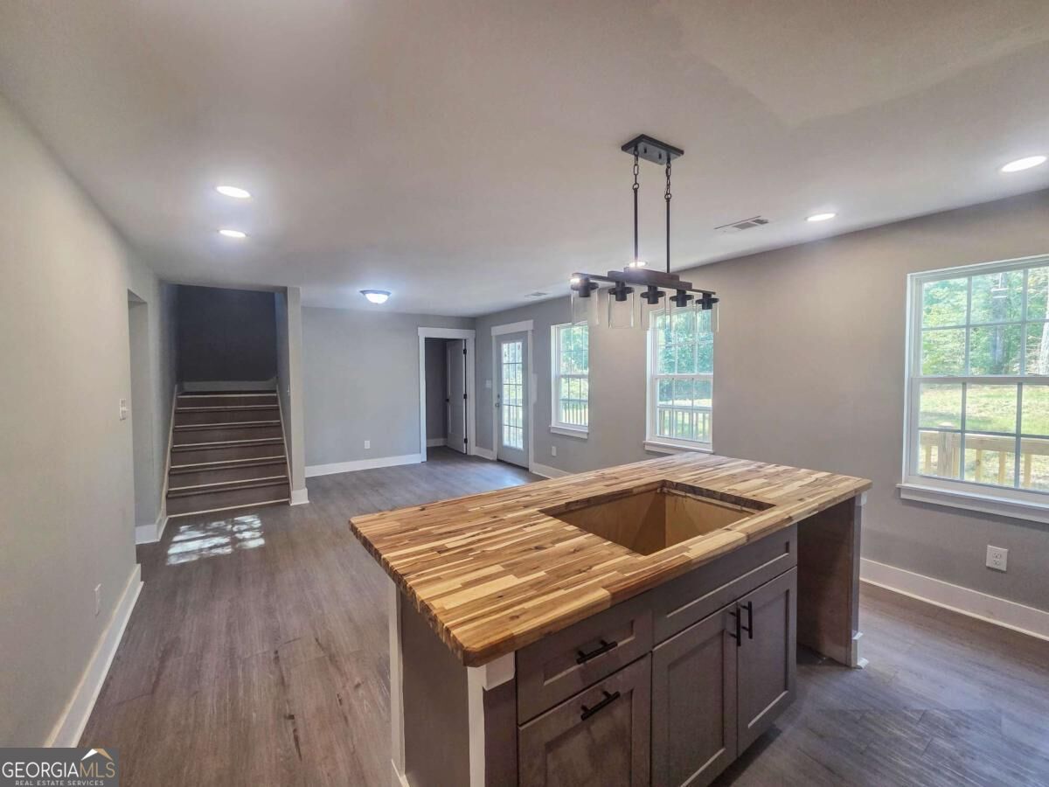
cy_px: 394
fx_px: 394
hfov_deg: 106.2
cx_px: 524
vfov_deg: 89.9
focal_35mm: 13
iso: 200
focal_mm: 2.2
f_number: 2.2
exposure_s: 1/120
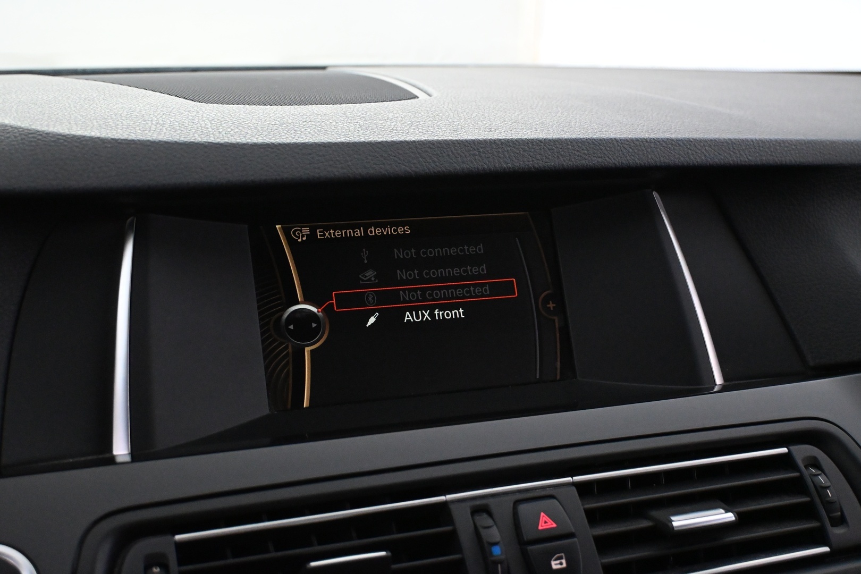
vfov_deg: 26.5
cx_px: 430
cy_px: 287
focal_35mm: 51
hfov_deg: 38.9
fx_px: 1220
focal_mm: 34
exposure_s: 1/60
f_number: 5
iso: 5600
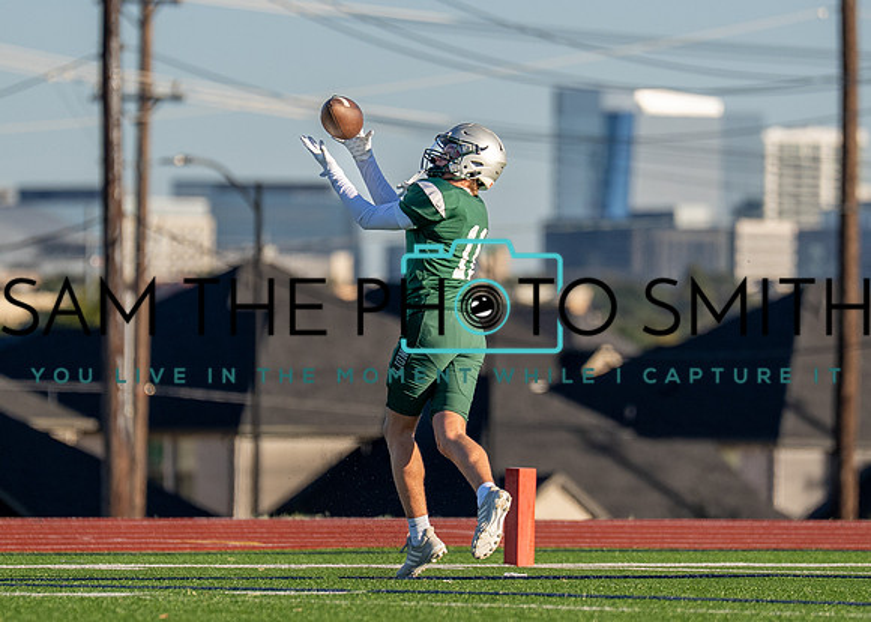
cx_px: 410
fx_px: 11768
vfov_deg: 3.0
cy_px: 288
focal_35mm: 476
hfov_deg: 4.2
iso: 250
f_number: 2.8
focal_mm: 200
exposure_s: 1/4000
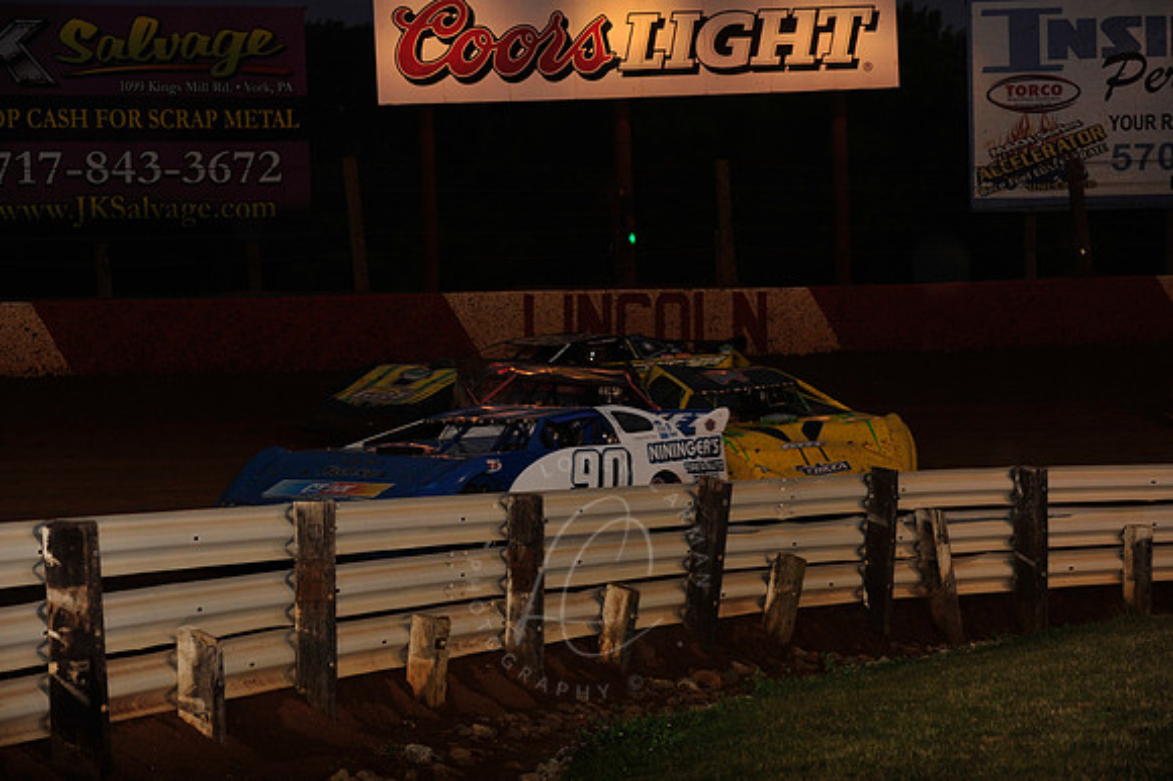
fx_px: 3908
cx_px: 586
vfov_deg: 11.4
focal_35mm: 120
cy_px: 390
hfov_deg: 17.1
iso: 800
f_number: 6.3
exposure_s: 1/320
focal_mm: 120
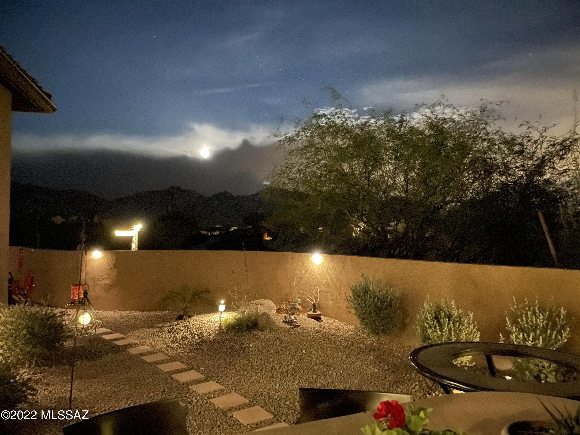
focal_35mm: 26
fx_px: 436
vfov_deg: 53.1
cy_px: 218
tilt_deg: +1.8
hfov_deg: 67.3
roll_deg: +0.1
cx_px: 290
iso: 2000
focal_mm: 4.2
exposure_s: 1/2
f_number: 1.6
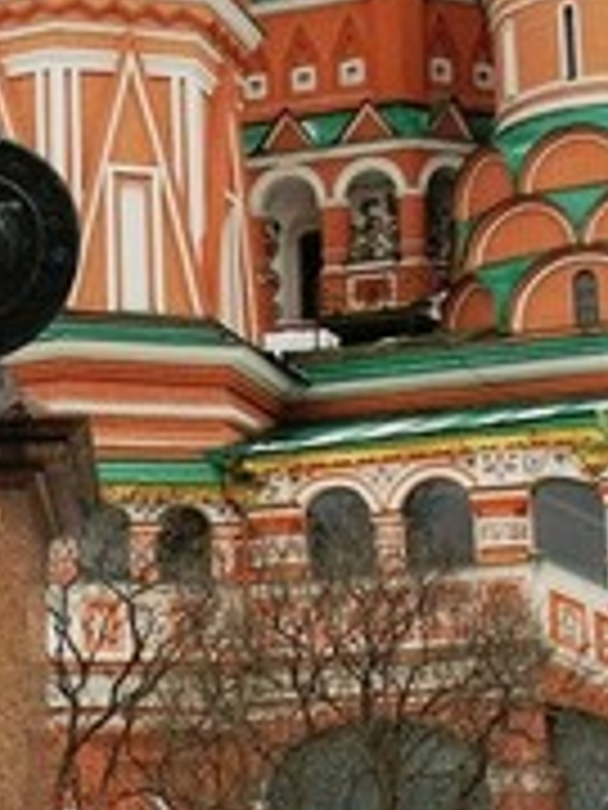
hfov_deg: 14.6
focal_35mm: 100
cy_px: 410
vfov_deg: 19.6
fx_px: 2342
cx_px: 16
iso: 90
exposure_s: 1/59.6
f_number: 3.7
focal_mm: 6.4
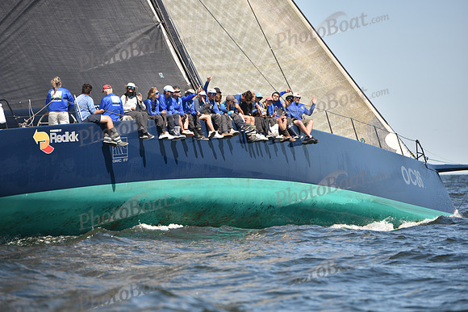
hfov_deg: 10.3
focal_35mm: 200
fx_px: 2600
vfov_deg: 6.9
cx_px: 234
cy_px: 156
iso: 250
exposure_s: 1/1000
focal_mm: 200
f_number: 4
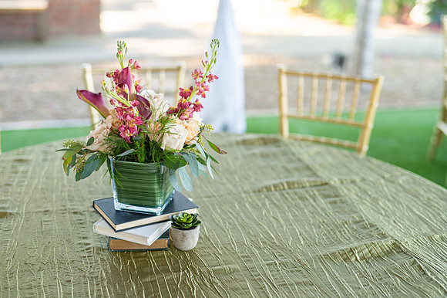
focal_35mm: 50
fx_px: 620
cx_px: 224
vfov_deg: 27.0
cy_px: 149
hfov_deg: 39.6
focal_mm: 50
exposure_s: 1/320
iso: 200
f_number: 2
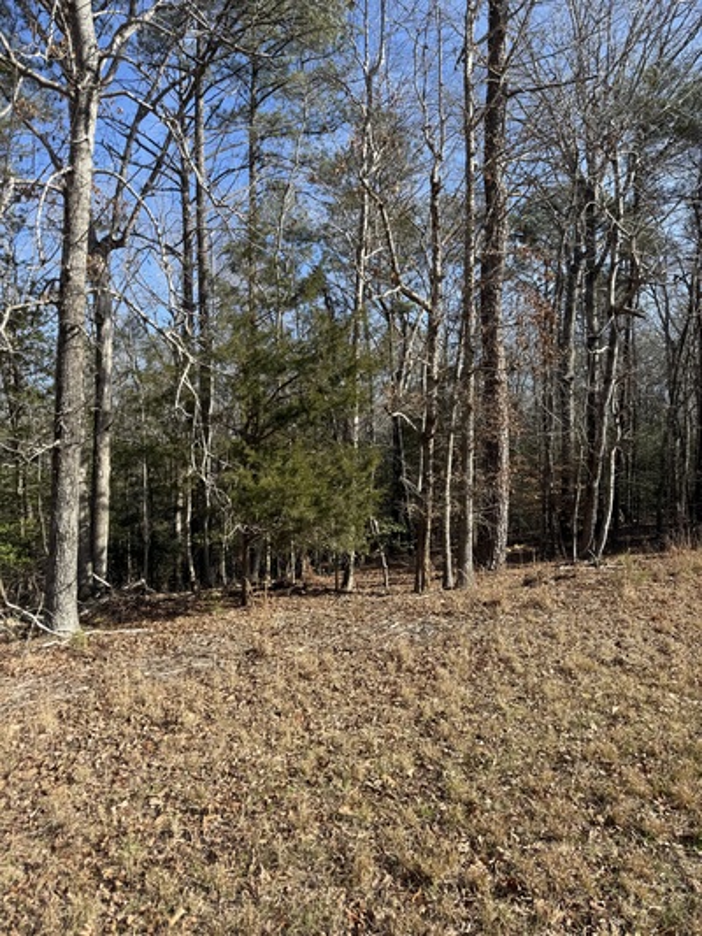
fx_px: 649
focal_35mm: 24
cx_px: 351
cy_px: 468
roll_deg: -0.6
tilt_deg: -0.2
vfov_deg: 71.6
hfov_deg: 56.8
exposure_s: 1/1812
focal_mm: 6.76
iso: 80
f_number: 1.78
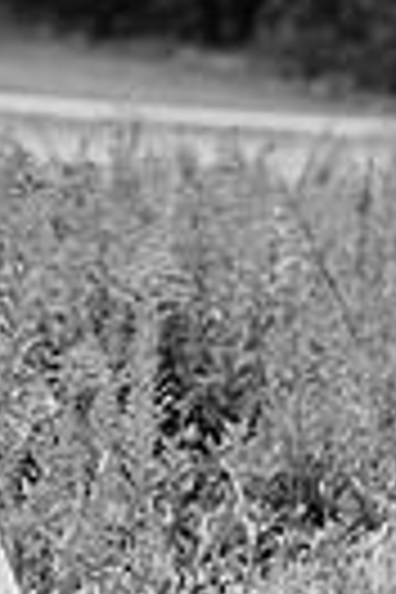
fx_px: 4768
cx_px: -94
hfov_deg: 4.7
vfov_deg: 7.1
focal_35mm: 289
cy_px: 126
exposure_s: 1/1000
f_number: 2.5
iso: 160
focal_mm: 85
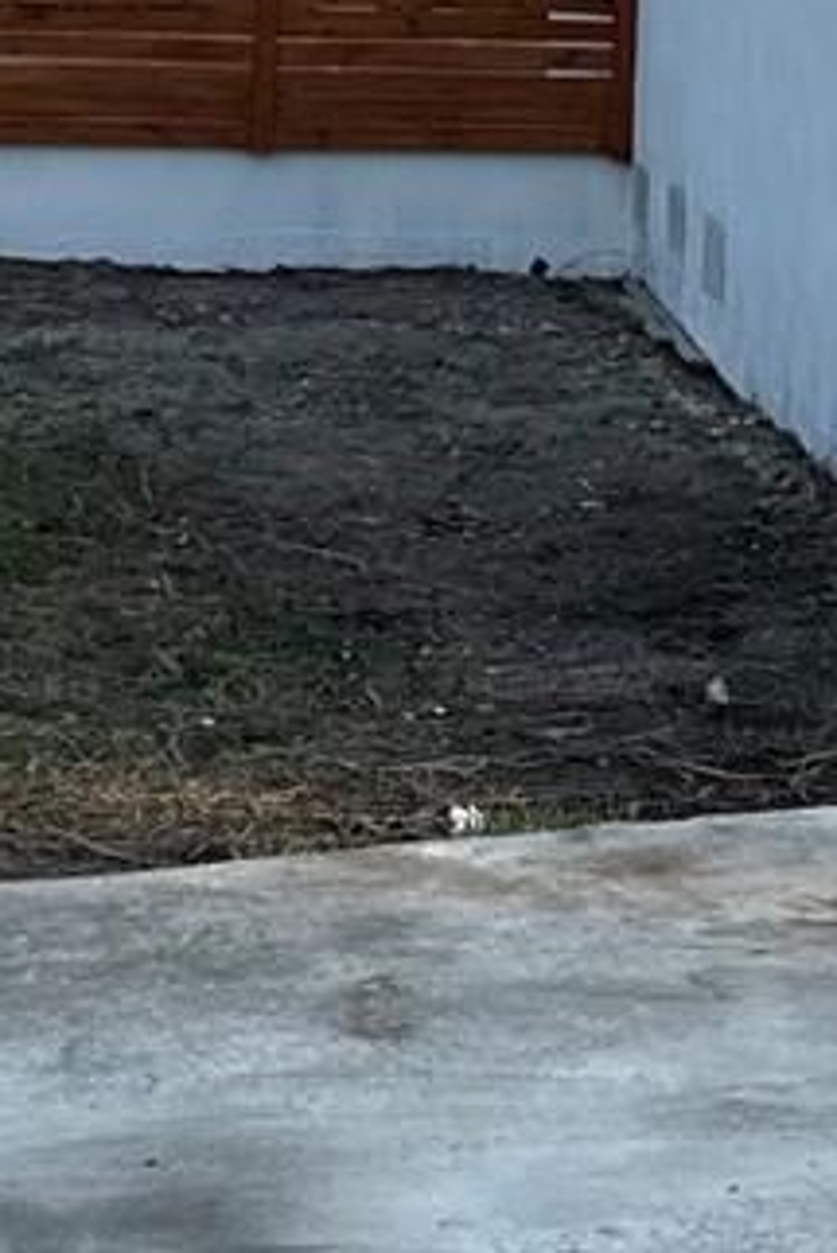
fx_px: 4320
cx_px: 899
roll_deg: -0.4
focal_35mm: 124
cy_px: -448
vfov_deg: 15.6
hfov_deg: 10.9
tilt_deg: +3.3
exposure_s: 1/1855
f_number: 1.78
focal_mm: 6.76
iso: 80
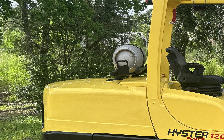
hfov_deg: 33.7
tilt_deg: -5.9
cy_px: 83
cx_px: 204
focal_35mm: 57
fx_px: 348
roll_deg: +0.6
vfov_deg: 22.7
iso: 80
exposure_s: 1/1183
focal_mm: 6.86
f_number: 1.78
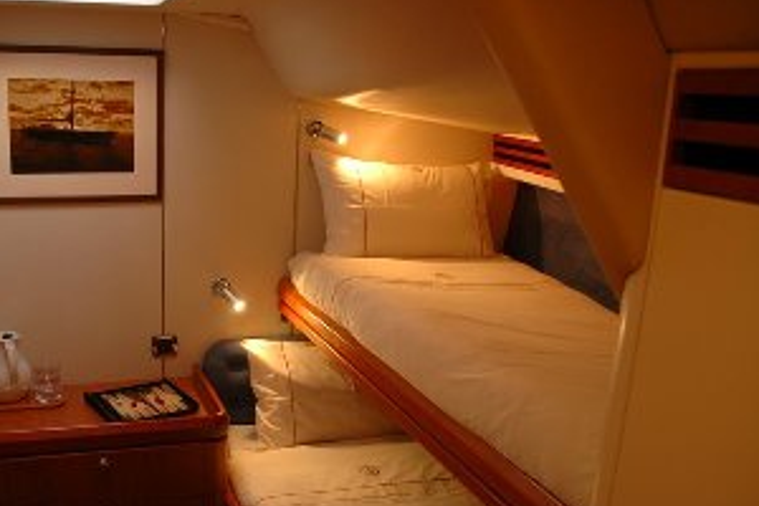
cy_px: 304
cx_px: 301
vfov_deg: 36.7
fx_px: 759
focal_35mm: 36
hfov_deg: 52.7
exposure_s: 1/10
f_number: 3.5
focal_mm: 18
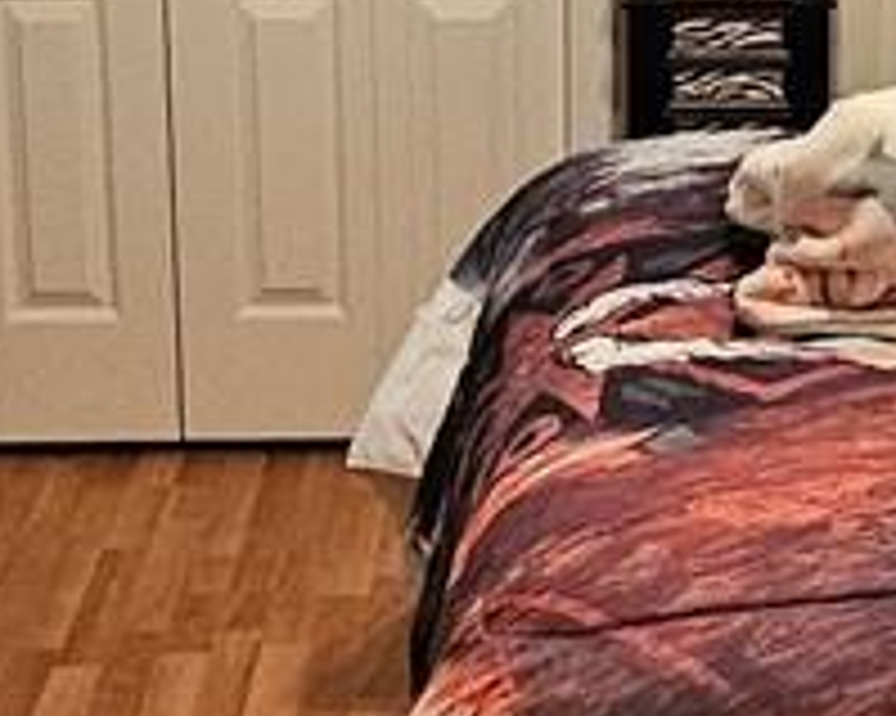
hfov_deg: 18.6
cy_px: 81
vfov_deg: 14.9
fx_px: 2704
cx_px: 765
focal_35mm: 102
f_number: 2.2
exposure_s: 1/30
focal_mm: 2.2
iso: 640
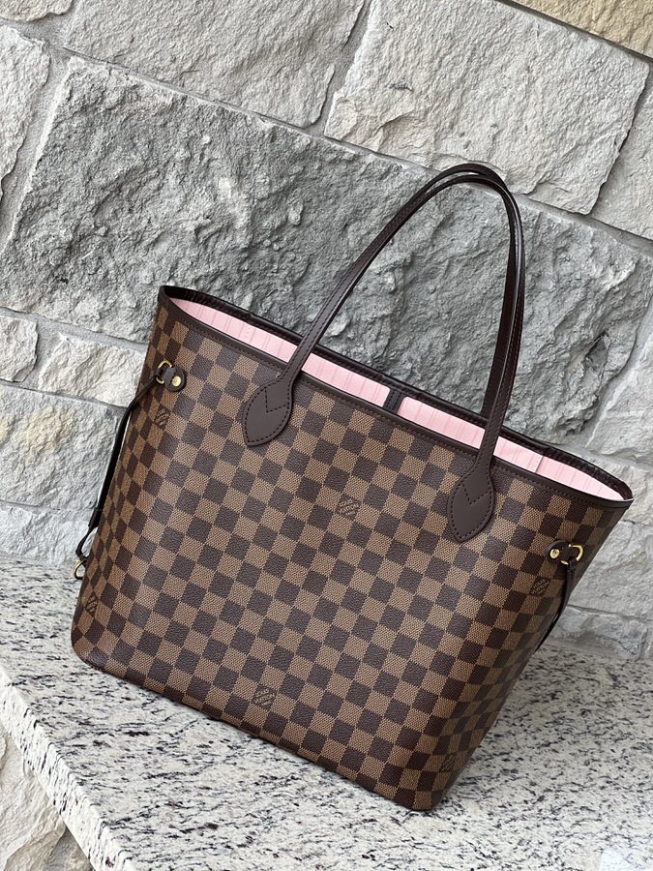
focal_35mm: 77
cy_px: 436
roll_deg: -24.0
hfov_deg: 19.1
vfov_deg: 25.3
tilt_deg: -14.2
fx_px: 1937
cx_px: 326
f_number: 2.8
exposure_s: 1/121
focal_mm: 9
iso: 40
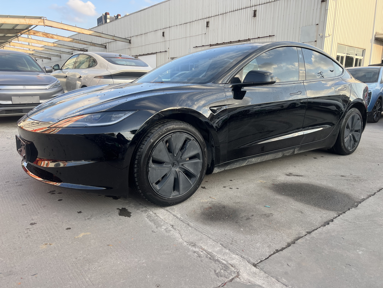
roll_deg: -1.0
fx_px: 288
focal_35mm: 26
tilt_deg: -11.8
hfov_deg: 67.3
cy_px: 144
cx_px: 192
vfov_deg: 53.1
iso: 50
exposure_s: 1/674
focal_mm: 5.7
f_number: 1.5
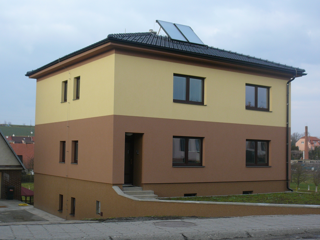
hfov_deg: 38.9
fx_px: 453
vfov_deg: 29.7
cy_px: 120
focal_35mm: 49
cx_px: 160
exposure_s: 1/200
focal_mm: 7.3
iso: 80
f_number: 3.4
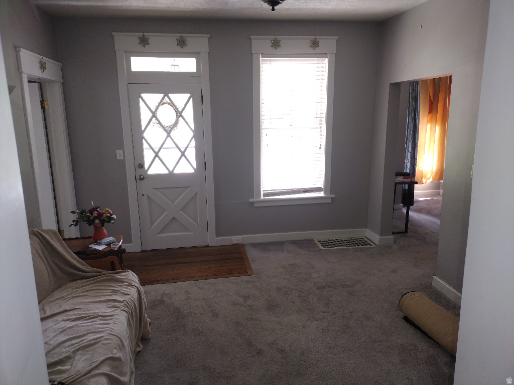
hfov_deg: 65.3
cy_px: 192
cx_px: 257
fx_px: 401
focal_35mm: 27
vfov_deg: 51.4
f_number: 1.7
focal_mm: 4.71
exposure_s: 1/40
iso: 238
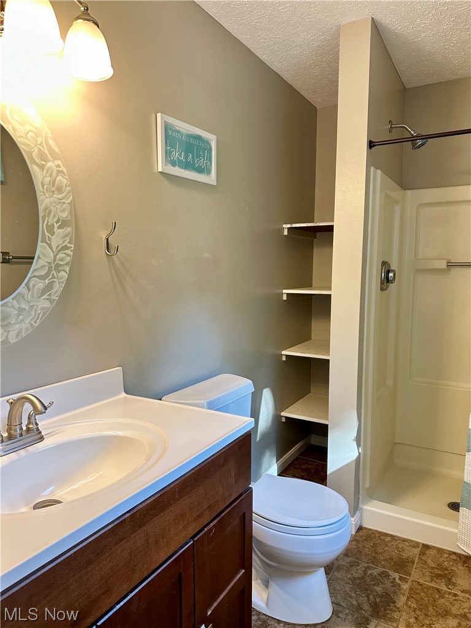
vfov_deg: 71.6
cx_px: 236
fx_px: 435
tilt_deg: -6.4
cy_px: 314
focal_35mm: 24
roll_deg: -0.6
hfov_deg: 56.8
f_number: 1.78
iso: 160
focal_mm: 6.86
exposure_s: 1/60
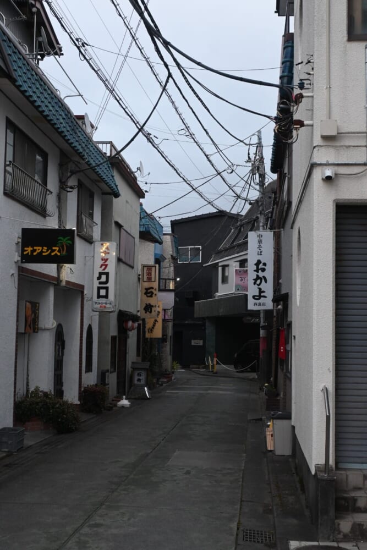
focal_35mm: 49
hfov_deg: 27.7
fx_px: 745
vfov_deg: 40.5
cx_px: 184
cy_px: 275
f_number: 5
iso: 800
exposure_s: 1/50
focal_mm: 32.5
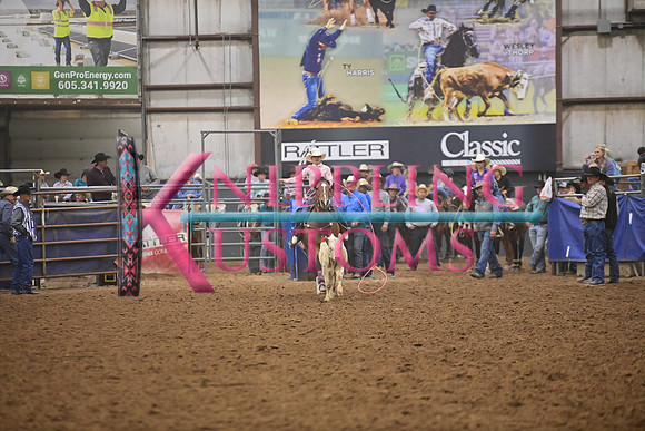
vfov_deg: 6.9
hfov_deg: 10.3
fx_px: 3584
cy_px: 216
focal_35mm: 200
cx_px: 322
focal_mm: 200
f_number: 2.8
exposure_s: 1/640
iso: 5000
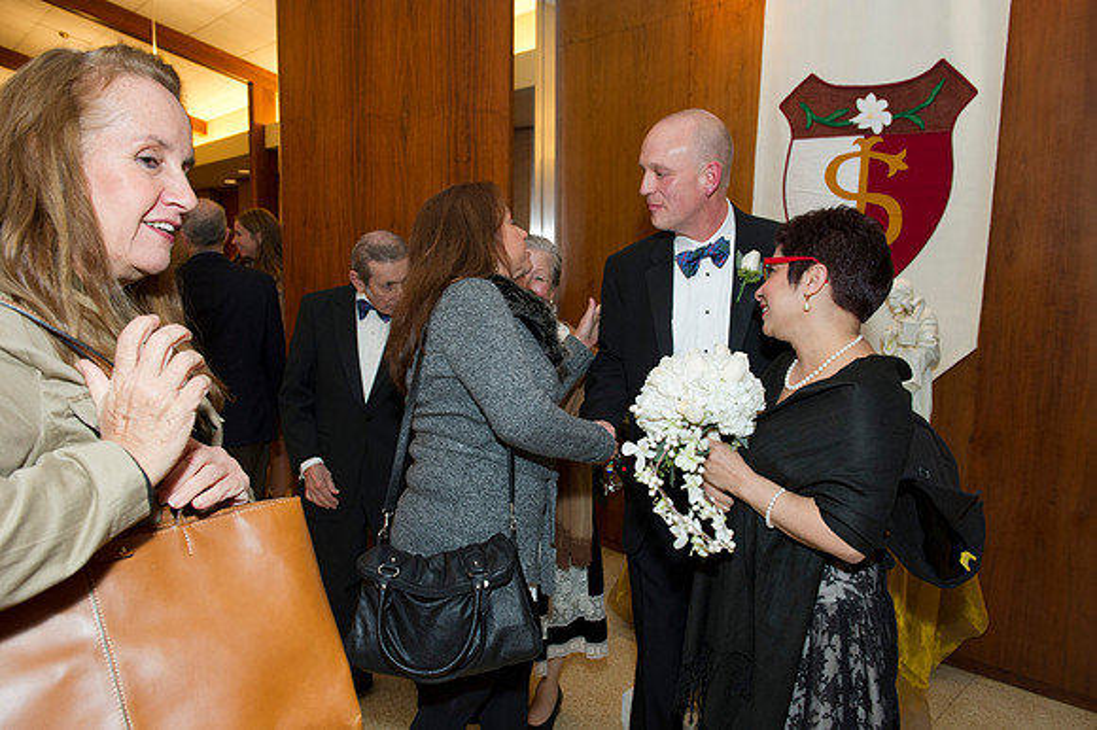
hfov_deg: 69.4
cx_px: 548
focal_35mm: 26
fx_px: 792
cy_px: 365
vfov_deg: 49.5
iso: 1600
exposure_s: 1/100
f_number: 5.6
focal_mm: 26
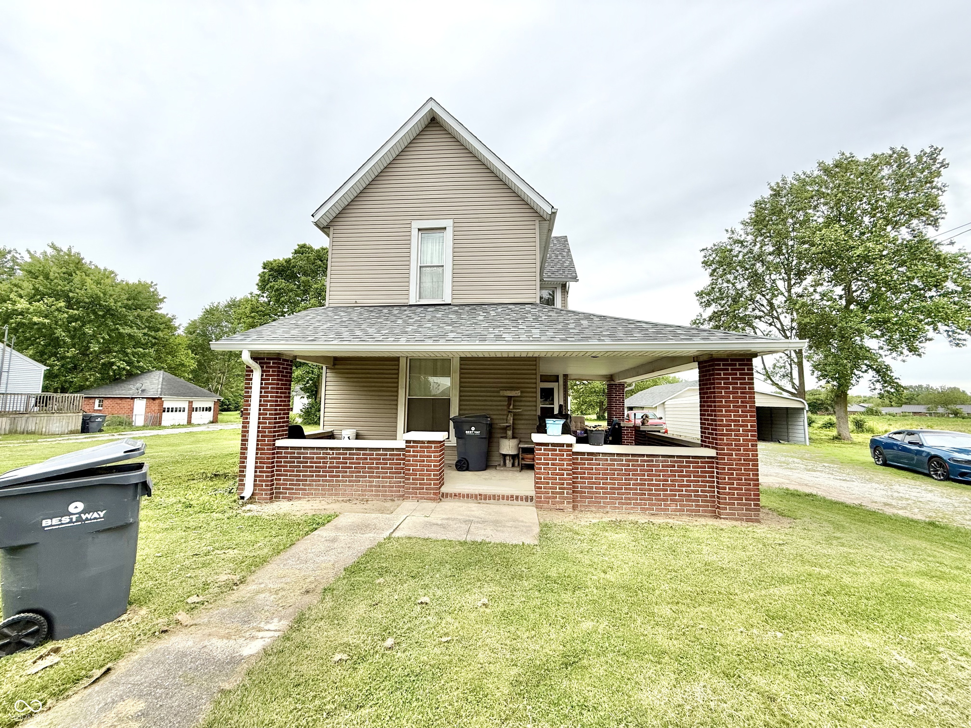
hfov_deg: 102.1
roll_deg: -1.1
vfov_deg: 85.7
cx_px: 486
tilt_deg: +6.5
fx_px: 393
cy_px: 364
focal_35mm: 14
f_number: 2.2
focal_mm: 2.22
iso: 50
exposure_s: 1/686
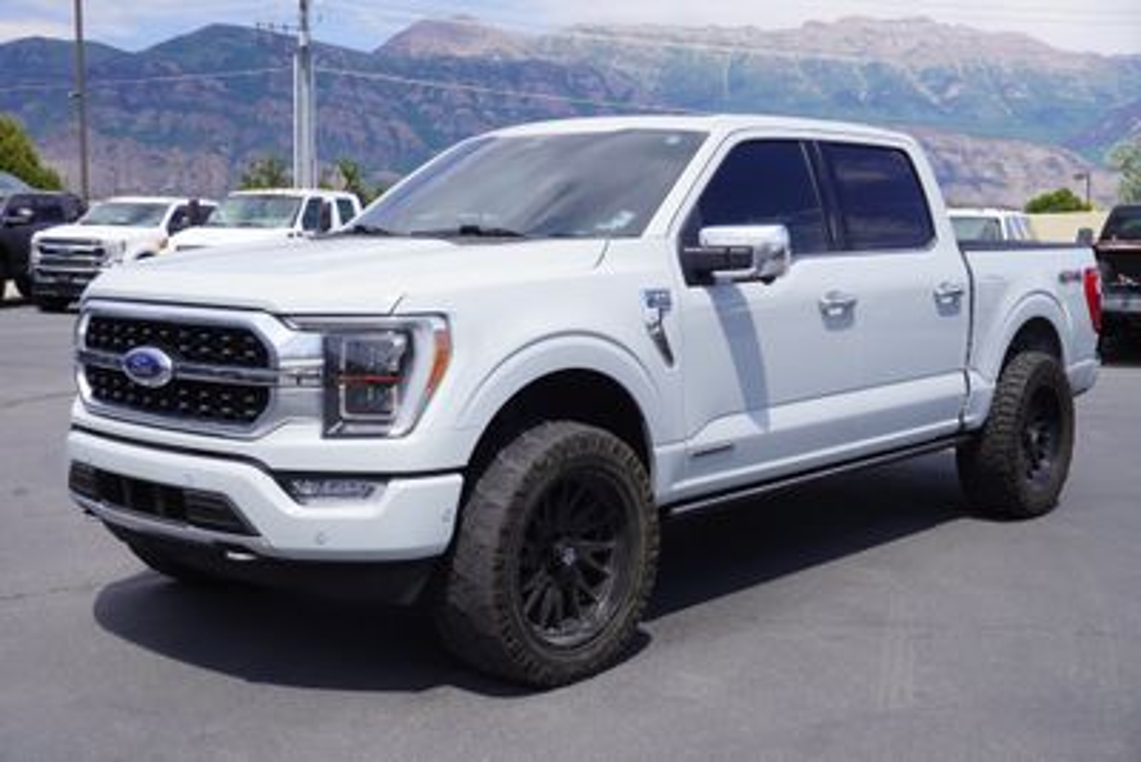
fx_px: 1332
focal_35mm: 42
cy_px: 381
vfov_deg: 31.9
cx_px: 570
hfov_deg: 46.4
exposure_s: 1/125
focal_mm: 28
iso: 100
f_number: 11
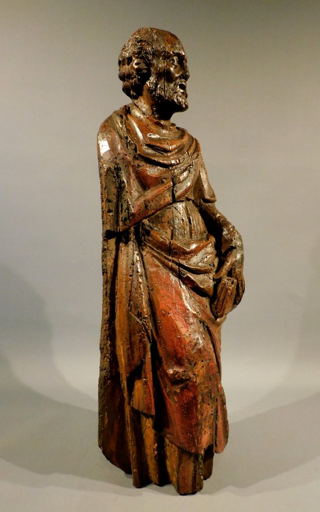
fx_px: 363
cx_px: 174
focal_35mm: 26
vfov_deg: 70.4
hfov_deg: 47.6
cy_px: 257
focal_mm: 4.3
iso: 400
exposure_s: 1/25
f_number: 3.3
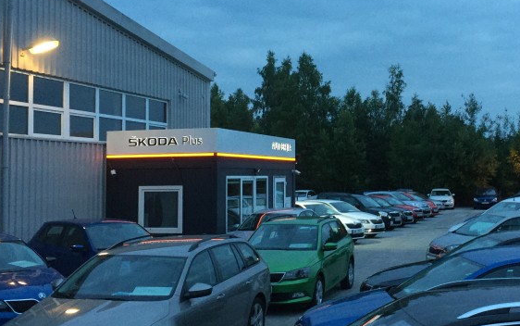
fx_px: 723
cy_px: 132
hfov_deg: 39.2
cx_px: 332
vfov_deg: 25.3
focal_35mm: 51
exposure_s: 1/25
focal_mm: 4.15
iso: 250
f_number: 2.2
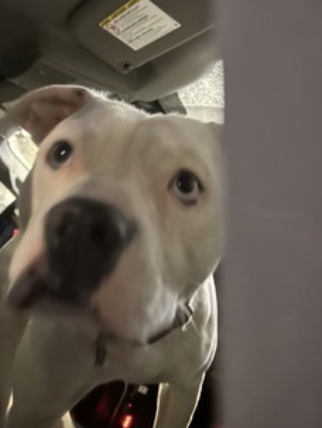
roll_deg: -4.0
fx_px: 446
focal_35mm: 36
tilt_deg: +7.3
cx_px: 118
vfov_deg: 51.2
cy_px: 196
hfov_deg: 39.4
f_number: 1.5
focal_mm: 5.7
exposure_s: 1/24
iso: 1000
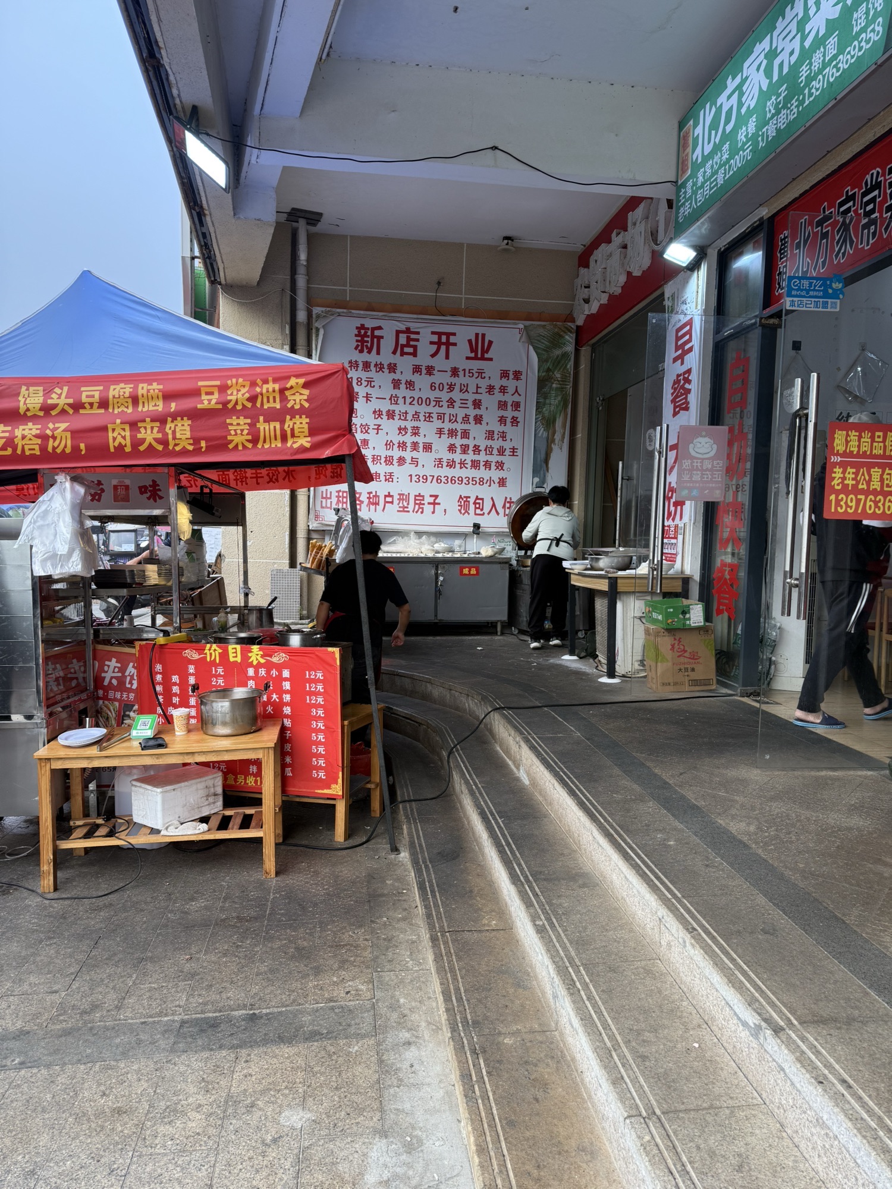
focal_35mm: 24
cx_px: 446
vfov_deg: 71.6
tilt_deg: -3.2
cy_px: 594
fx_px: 825
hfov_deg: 56.8
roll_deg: -1.4
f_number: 1.78
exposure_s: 1/100
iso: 50
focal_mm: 6.76
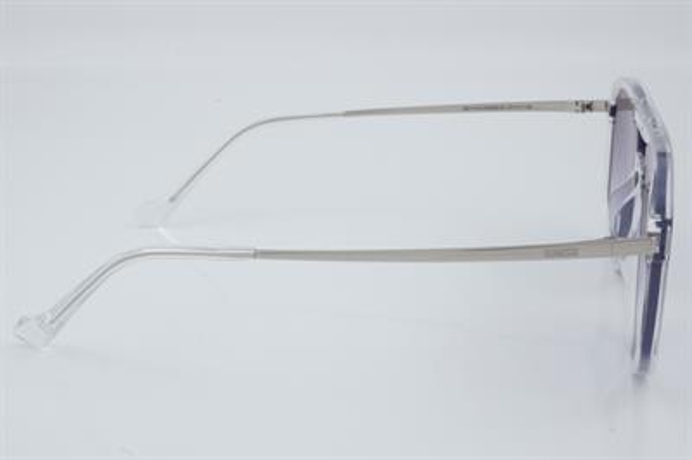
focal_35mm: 75
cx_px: 346
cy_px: 230
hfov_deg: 27.0
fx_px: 1440
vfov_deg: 18.2
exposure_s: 1/3
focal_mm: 50
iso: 100
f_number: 32
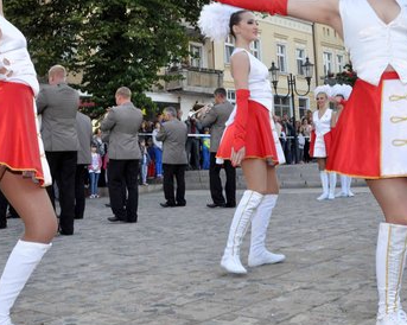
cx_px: 202
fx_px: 578
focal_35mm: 48
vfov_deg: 31.1
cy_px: 103
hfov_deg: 38.8
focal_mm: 18
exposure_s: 1/60
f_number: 13
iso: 640
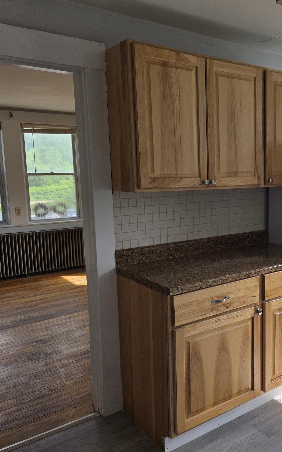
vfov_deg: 58.2
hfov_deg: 36.6
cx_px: 236
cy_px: 226
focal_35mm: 33
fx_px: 406
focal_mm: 6.3
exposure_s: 1/359
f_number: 1.7
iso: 40
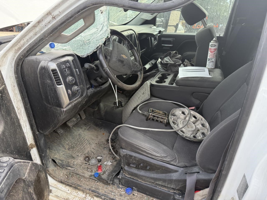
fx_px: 185
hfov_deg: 71.6
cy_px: 100
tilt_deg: -19.1
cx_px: 134
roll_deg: -1.8
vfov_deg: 56.8
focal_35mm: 24
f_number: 1.78
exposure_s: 1/524
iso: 100
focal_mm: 6.76
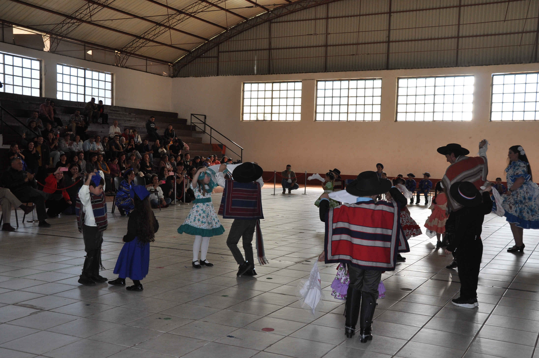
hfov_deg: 46.4
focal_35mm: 42
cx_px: 270
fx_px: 628
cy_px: 179
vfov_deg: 31.8
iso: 400
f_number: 7.1
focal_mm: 28
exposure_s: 1/125
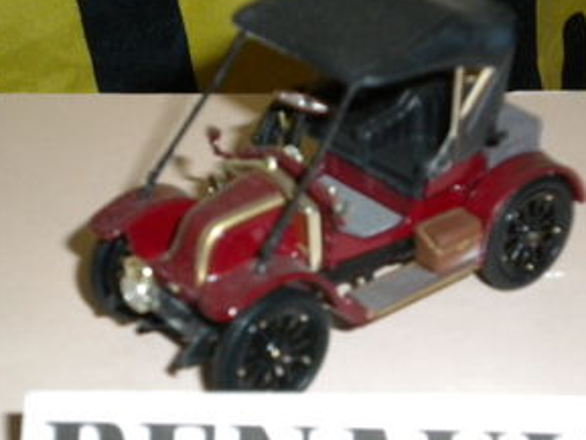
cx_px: 314
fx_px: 1592
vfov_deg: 15.7
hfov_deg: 20.9
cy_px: 278
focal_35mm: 94
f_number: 4.6
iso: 400
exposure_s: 1/60
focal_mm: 12.3
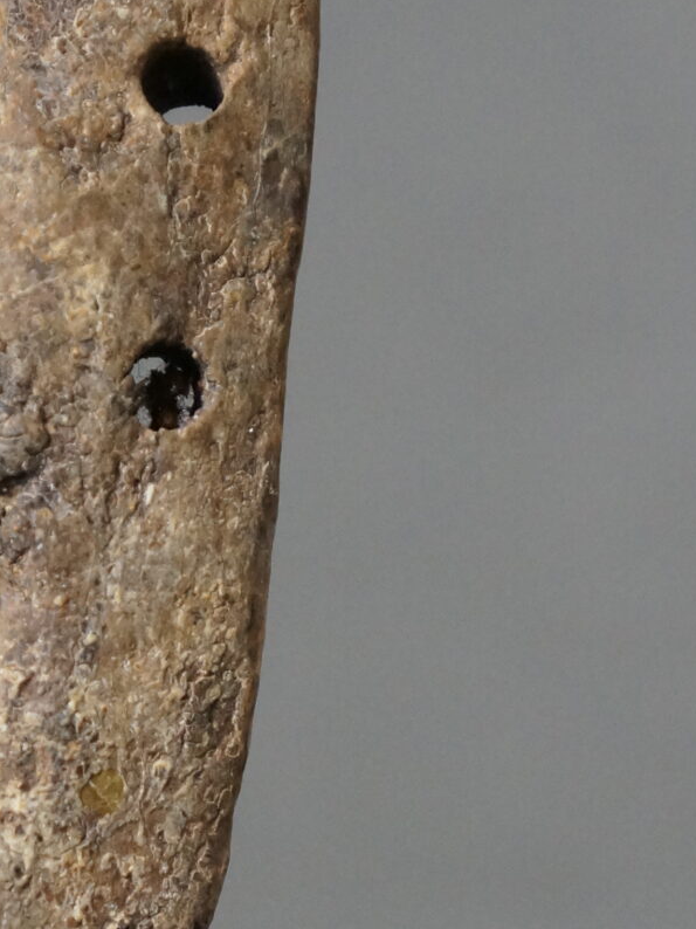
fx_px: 5111
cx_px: -54
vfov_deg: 10.4
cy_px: 676
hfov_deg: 7.7
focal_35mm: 191
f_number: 4.5
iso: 1600
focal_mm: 41
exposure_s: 1/160
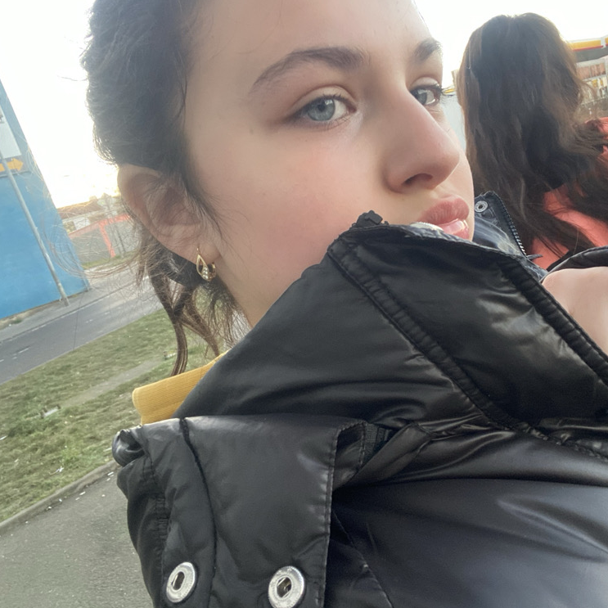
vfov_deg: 57.3
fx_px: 556
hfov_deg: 56.6
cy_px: 312
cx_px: 378
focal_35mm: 28
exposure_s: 1/60
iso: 160
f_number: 2.2
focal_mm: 2.71
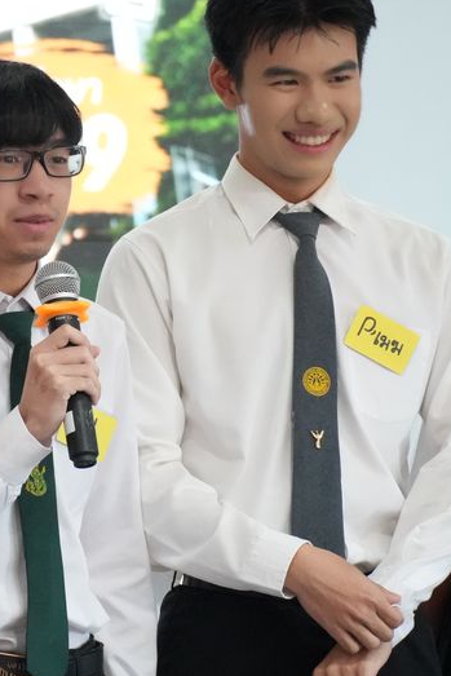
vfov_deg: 5.3
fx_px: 7266
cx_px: -8
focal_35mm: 387
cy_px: 272
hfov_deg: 3.6
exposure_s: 1/125
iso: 6400
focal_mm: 135
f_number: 5.6
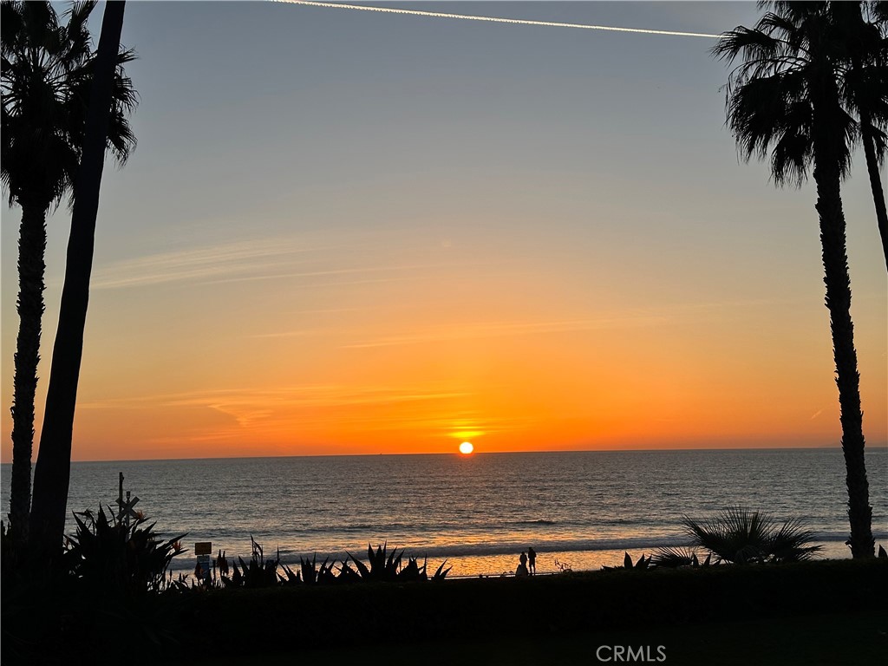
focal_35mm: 48
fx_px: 1231
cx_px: 444
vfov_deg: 30.3
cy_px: 333
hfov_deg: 39.7
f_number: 1.78
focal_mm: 6.86
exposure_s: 1/2304
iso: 64
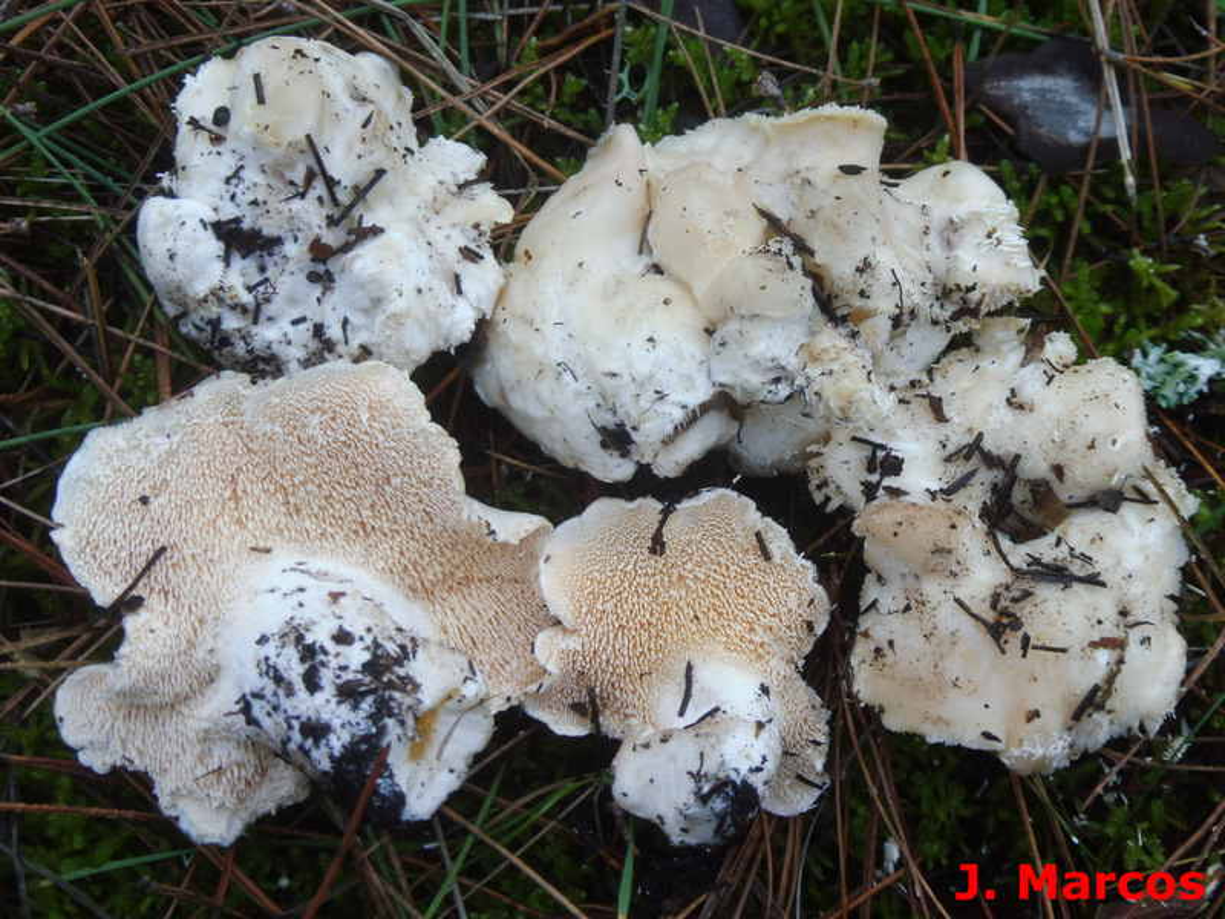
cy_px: 460
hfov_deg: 37.5
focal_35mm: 51
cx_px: 612
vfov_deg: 28.6
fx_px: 1805
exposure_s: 1/13
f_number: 4.4
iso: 100
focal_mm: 9
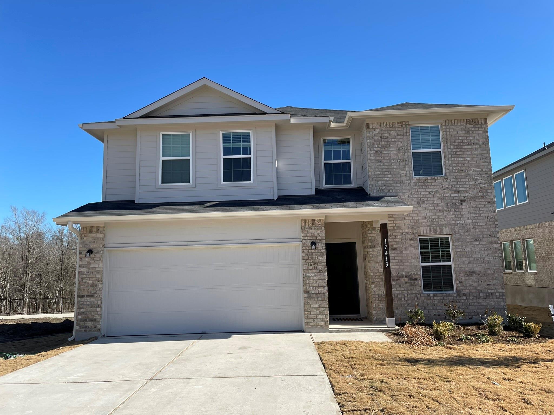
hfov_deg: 67.3
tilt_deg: +8.0
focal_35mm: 26
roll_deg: +1.7
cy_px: 208
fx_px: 416
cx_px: 277
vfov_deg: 53.1
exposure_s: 1/3610
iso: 50
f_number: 1.6
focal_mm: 4.2
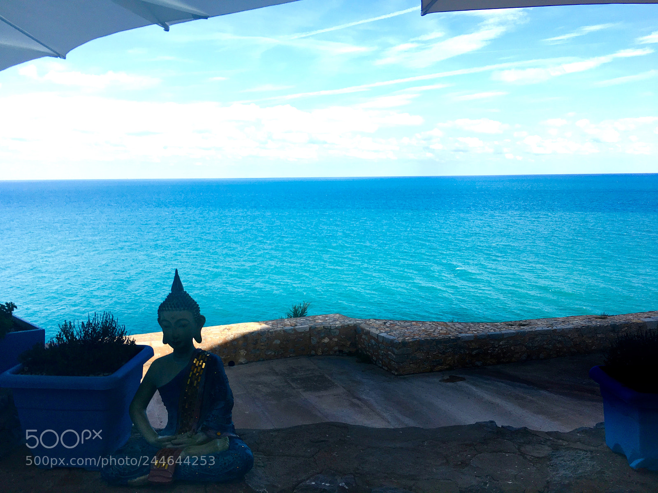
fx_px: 551
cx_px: 329
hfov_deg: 61.7
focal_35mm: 29
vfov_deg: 48.2
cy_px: 246
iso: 25
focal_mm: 4.15
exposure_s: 1/1399
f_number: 2.2
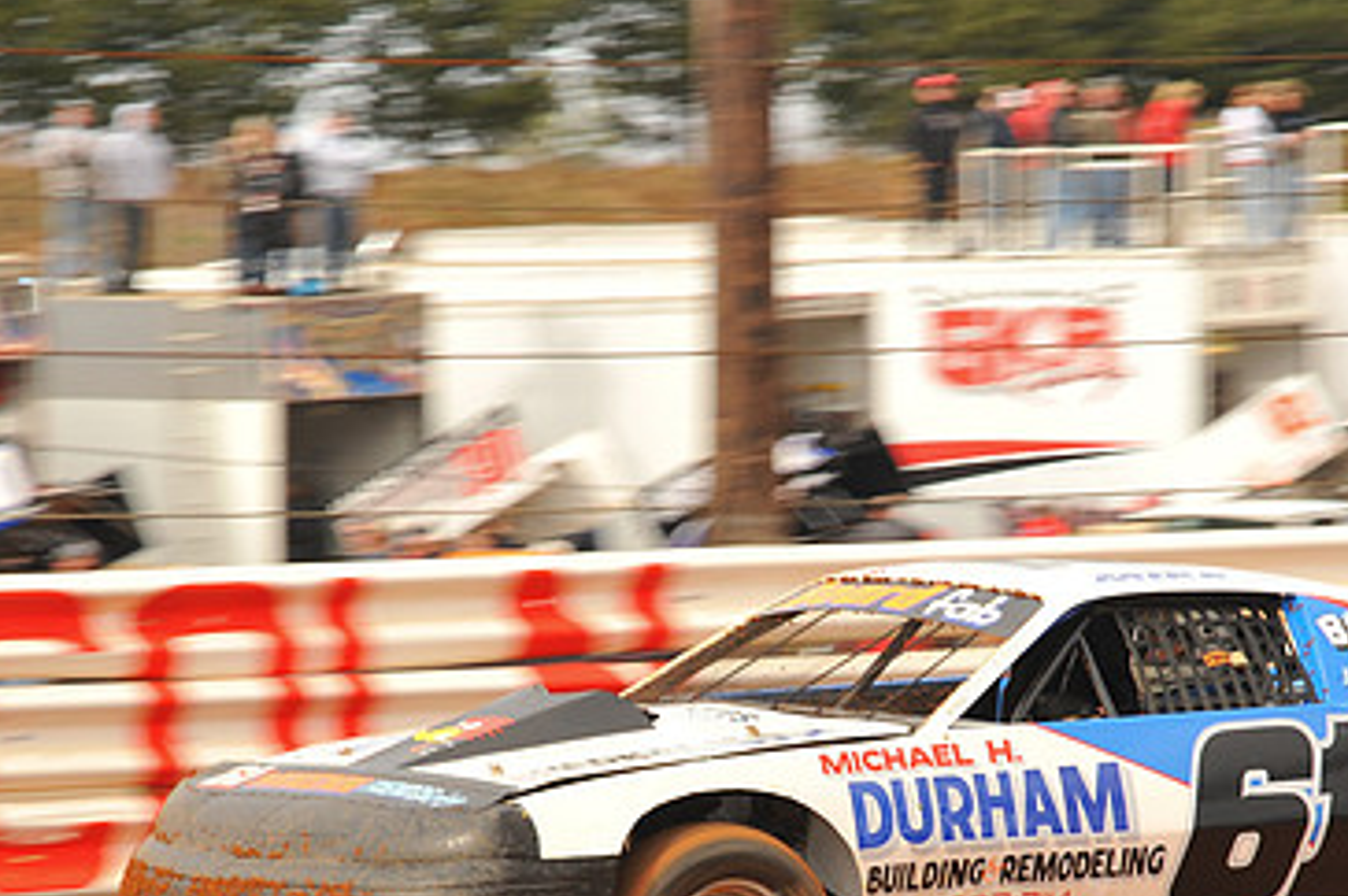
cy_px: 685
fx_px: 8642
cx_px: 944
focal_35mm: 231
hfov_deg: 8.9
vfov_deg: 5.9
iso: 400
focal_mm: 145
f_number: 10
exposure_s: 1/320
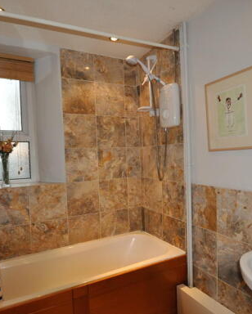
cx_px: 130
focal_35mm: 24
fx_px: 223
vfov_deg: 70.1
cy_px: 171
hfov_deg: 58.8
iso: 800
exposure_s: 1/60
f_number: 3.5
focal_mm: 10
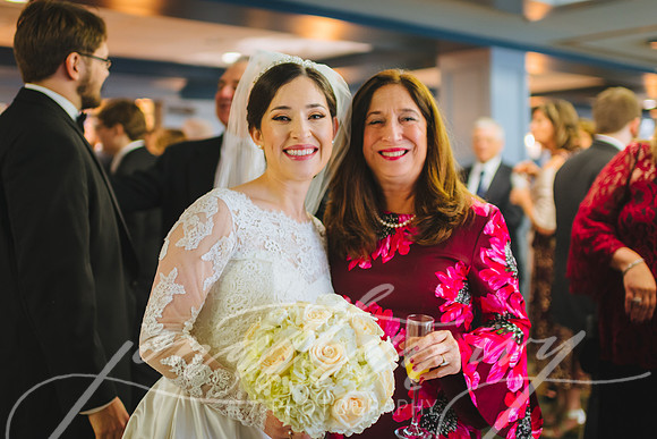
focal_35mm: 39
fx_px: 712
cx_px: 326
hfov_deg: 49.6
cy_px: 195
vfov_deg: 34.2
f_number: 1.8
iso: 1000
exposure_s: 1/80
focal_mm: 35
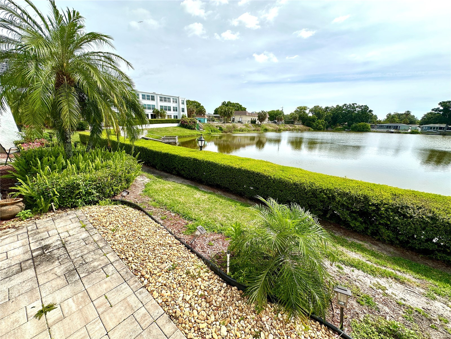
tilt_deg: -15.1
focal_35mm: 14
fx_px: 182
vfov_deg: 85.7
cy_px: 170
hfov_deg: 102.1
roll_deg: -1.2
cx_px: 226
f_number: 2.2
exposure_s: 1/1770
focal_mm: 2.22
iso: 50
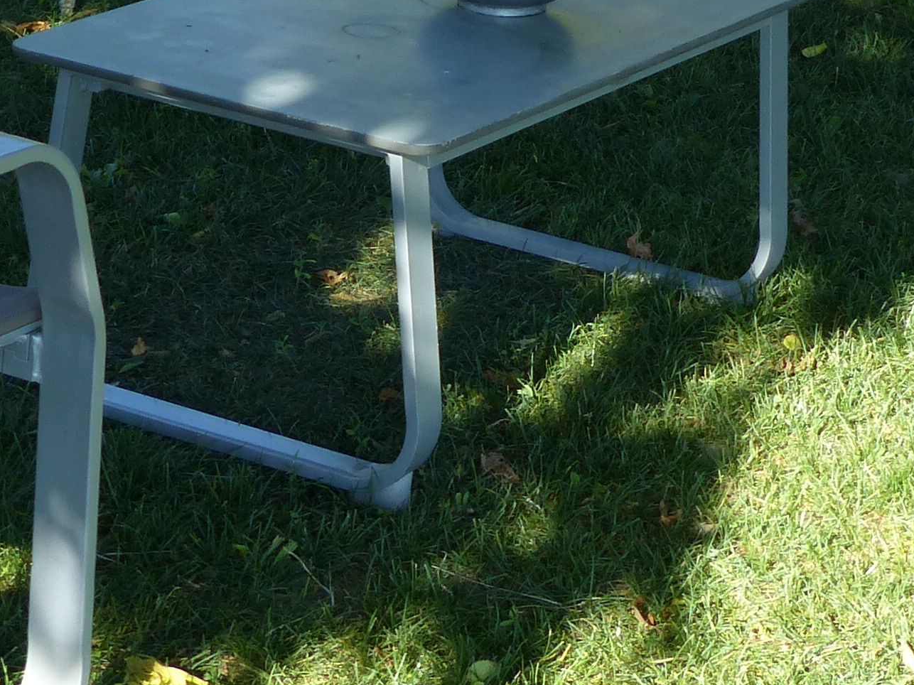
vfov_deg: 10.3
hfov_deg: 14.1
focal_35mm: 140
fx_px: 3696
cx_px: 443
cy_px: -271
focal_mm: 8.1
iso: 100
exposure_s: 1/200
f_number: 4
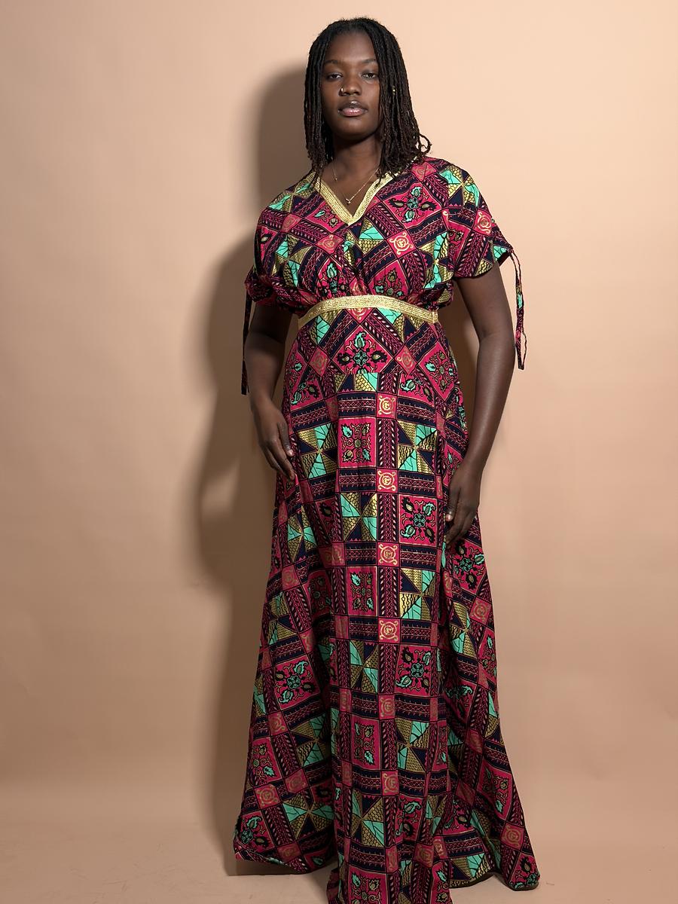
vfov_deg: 39.7
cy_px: 452
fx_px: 1254
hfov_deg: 30.3
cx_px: 339
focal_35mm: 48
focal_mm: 6.76
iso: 200
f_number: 1.78
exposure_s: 1/50
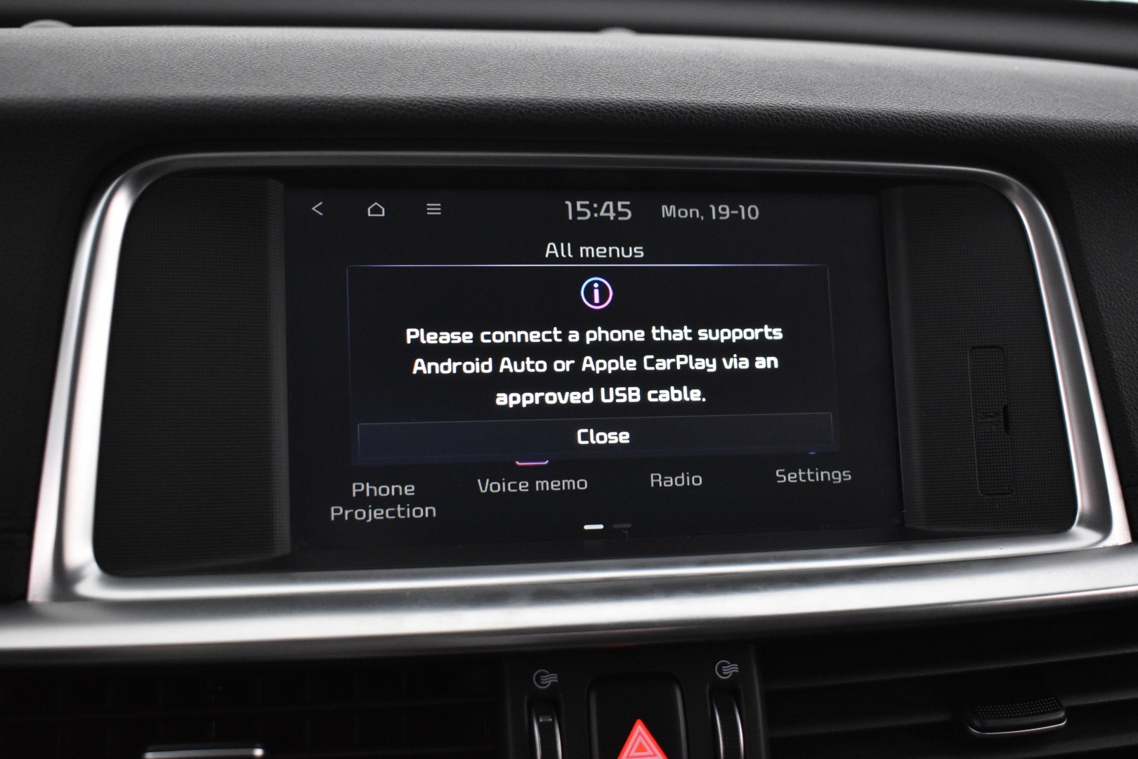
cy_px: 380
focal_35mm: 46
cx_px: 569
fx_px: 1470
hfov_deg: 42.3
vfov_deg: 28.9
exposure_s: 1/40
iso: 3200
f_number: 4.2
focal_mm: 31
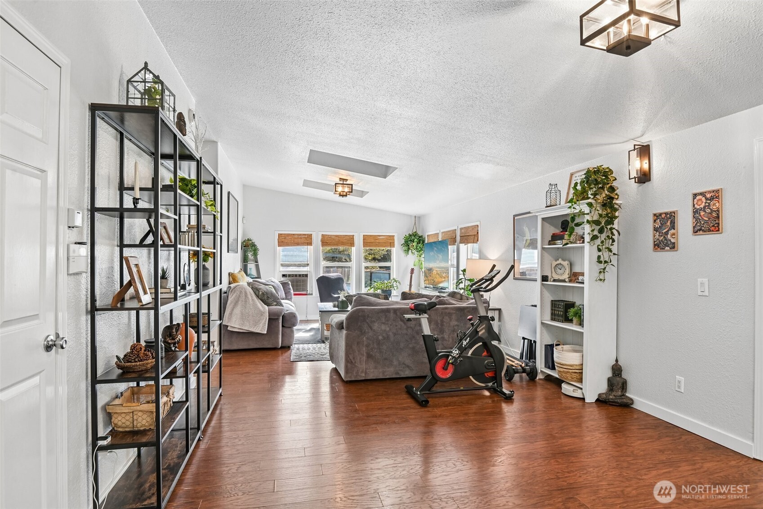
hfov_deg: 84.0
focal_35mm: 20
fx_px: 424
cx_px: 382
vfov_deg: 61.9
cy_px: 254
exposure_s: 1/10
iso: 400
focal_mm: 20
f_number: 8
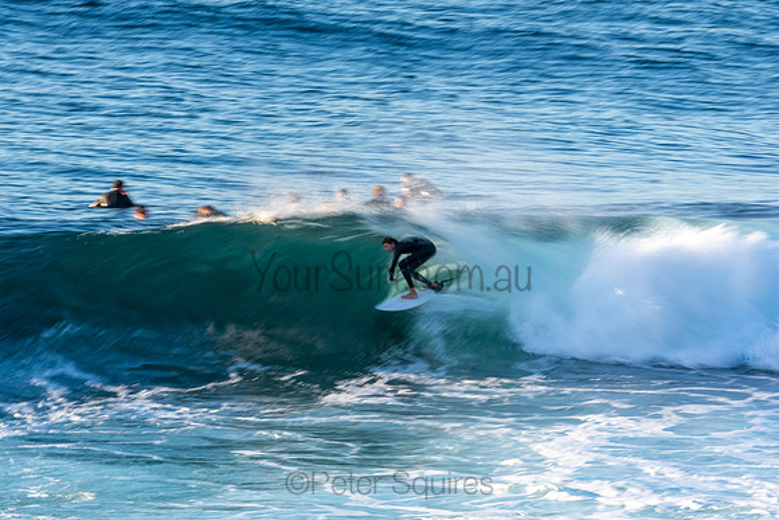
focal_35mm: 750
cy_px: 260
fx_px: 16232
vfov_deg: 1.8
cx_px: 390
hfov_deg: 2.7
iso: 100
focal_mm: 500
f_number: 20
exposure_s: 1/15
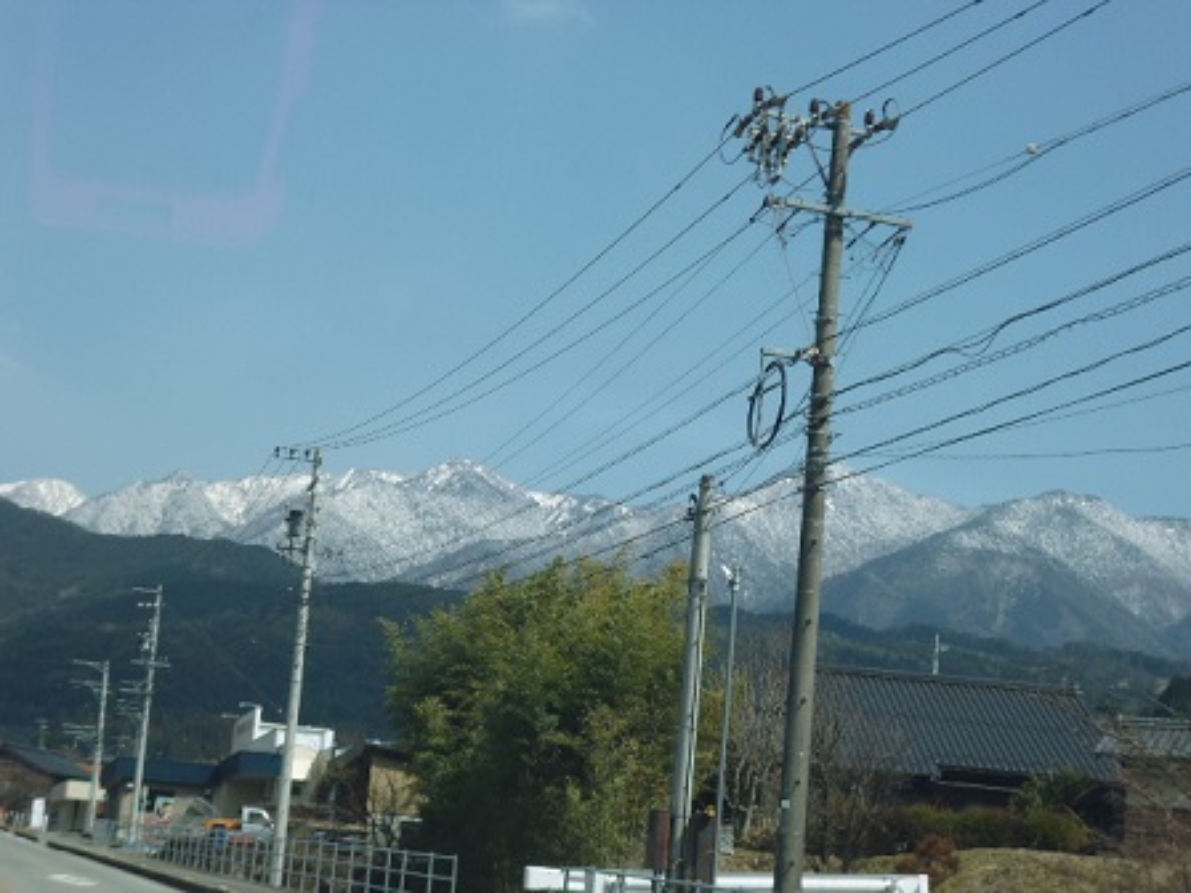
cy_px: 446
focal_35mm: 80
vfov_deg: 18.4
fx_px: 2752
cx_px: 596
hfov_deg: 24.4
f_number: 5.3
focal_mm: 14.3
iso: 100
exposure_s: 1/500
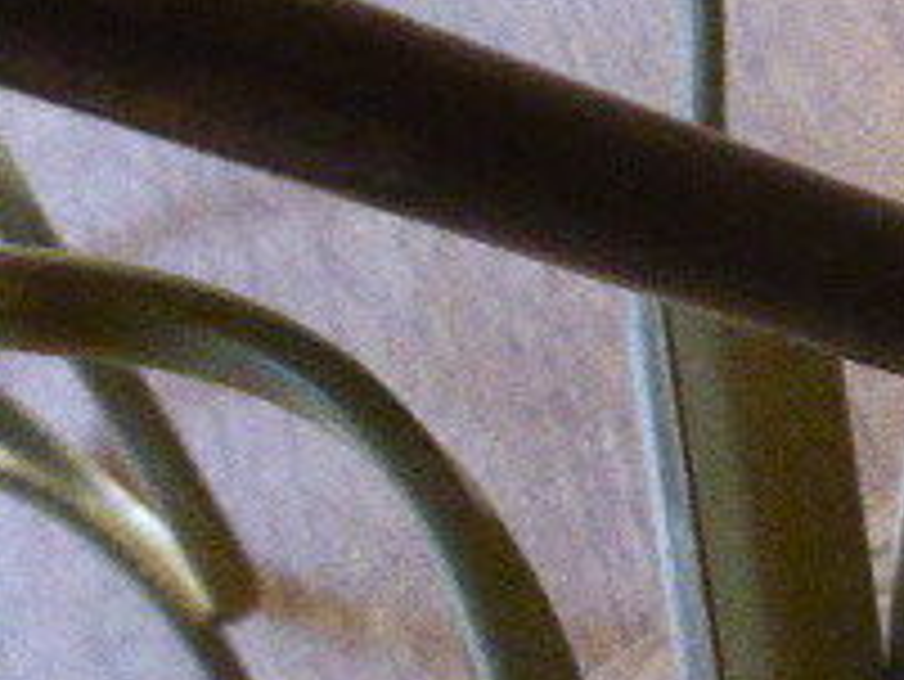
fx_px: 4076
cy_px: 554
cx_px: 1435
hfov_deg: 12.0
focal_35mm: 156
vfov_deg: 9.5
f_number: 4.2
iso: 1600
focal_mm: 8.5
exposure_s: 1/200
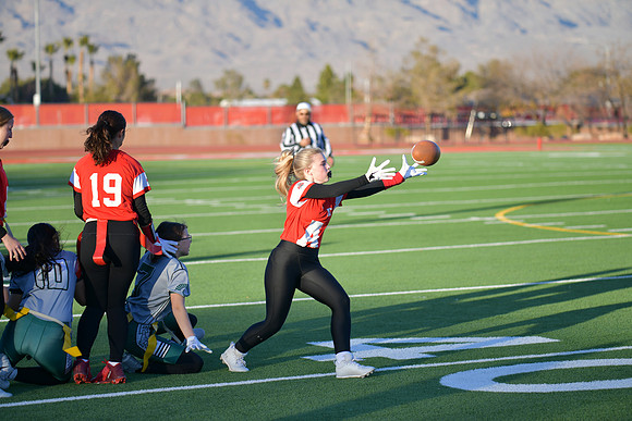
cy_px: 210
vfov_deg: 11.4
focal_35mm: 120
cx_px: 316
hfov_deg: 17.1
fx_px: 2107
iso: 80
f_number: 2.8
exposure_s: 1/800
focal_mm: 120
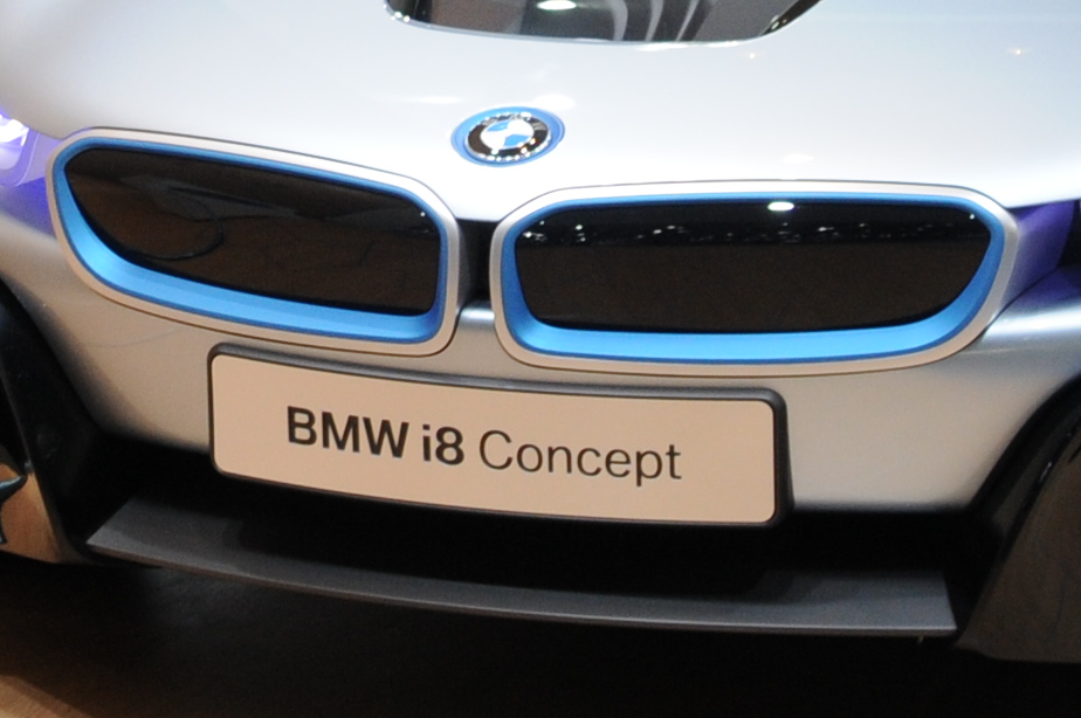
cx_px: 46
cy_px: -453
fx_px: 5429
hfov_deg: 11.3
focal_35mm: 181
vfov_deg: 7.4
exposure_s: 1/125
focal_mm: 26
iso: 400
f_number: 5.6
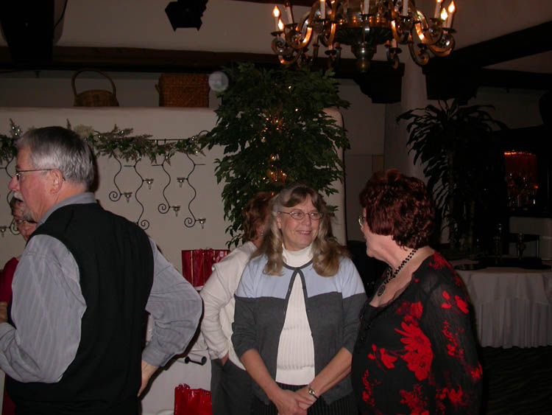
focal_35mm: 38
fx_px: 606
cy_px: 208
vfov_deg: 37.7
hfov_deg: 49.0
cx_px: 276
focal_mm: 7.85
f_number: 2.6
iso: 100
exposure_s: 1/60
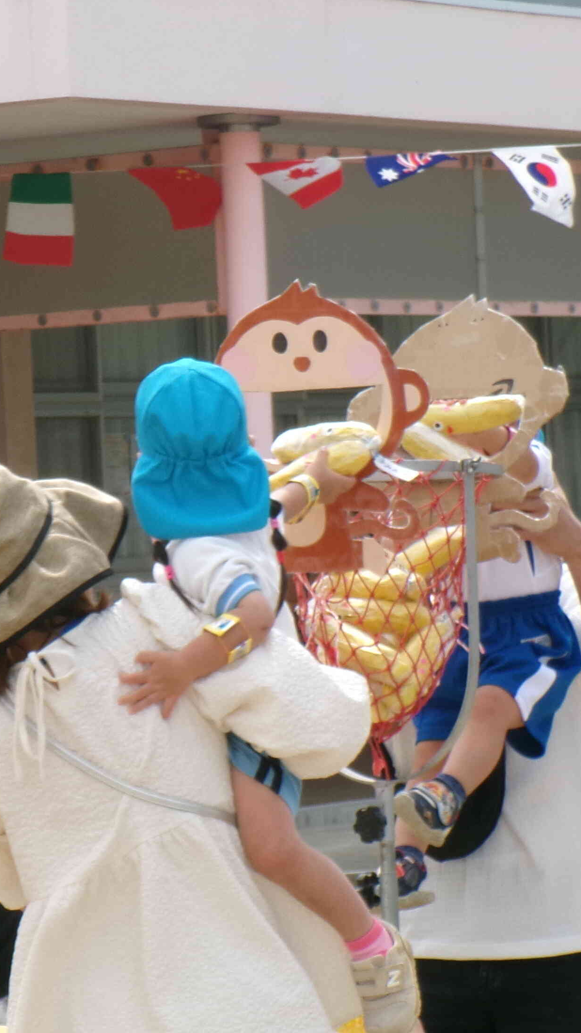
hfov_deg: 5.8
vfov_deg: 10.4
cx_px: 181
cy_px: 589
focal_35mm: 208
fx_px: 5696
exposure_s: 1/280
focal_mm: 20.6
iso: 100
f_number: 6.2
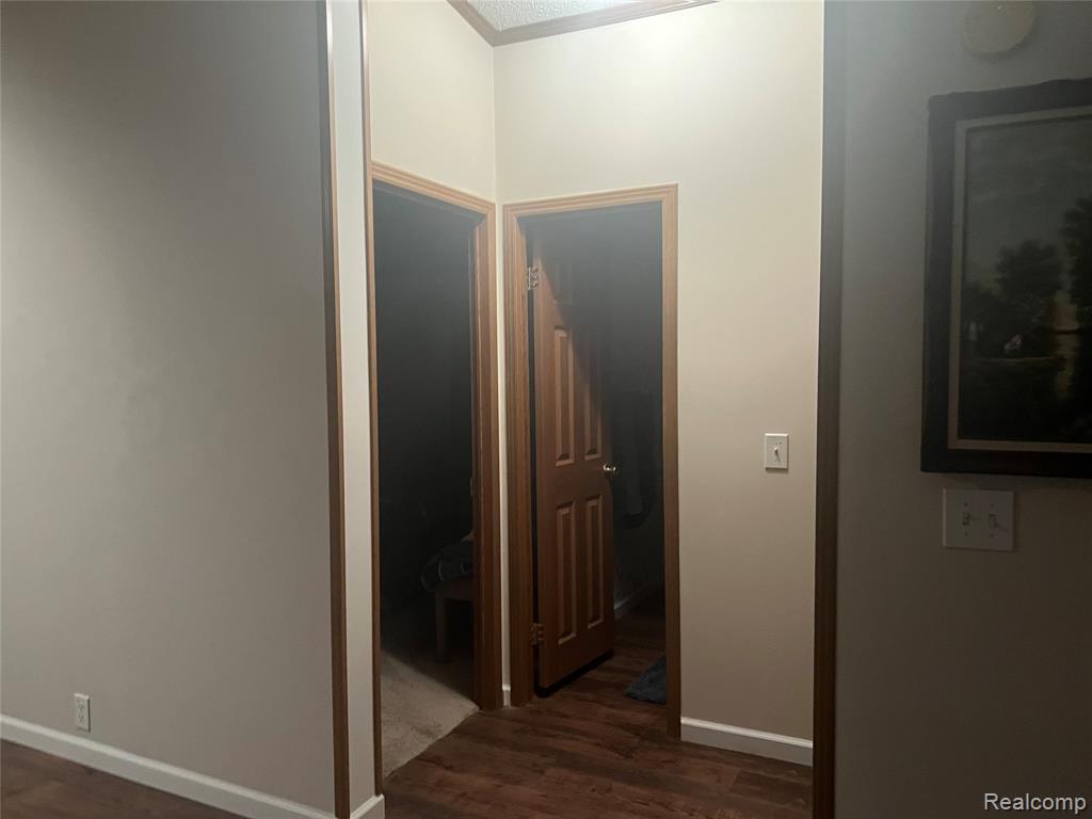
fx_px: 820
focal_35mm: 26
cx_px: 546
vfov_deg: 53.1
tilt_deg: -4.9
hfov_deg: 67.3
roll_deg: +1.1
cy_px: 410
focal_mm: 5.7
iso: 400
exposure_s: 1/40
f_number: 1.5
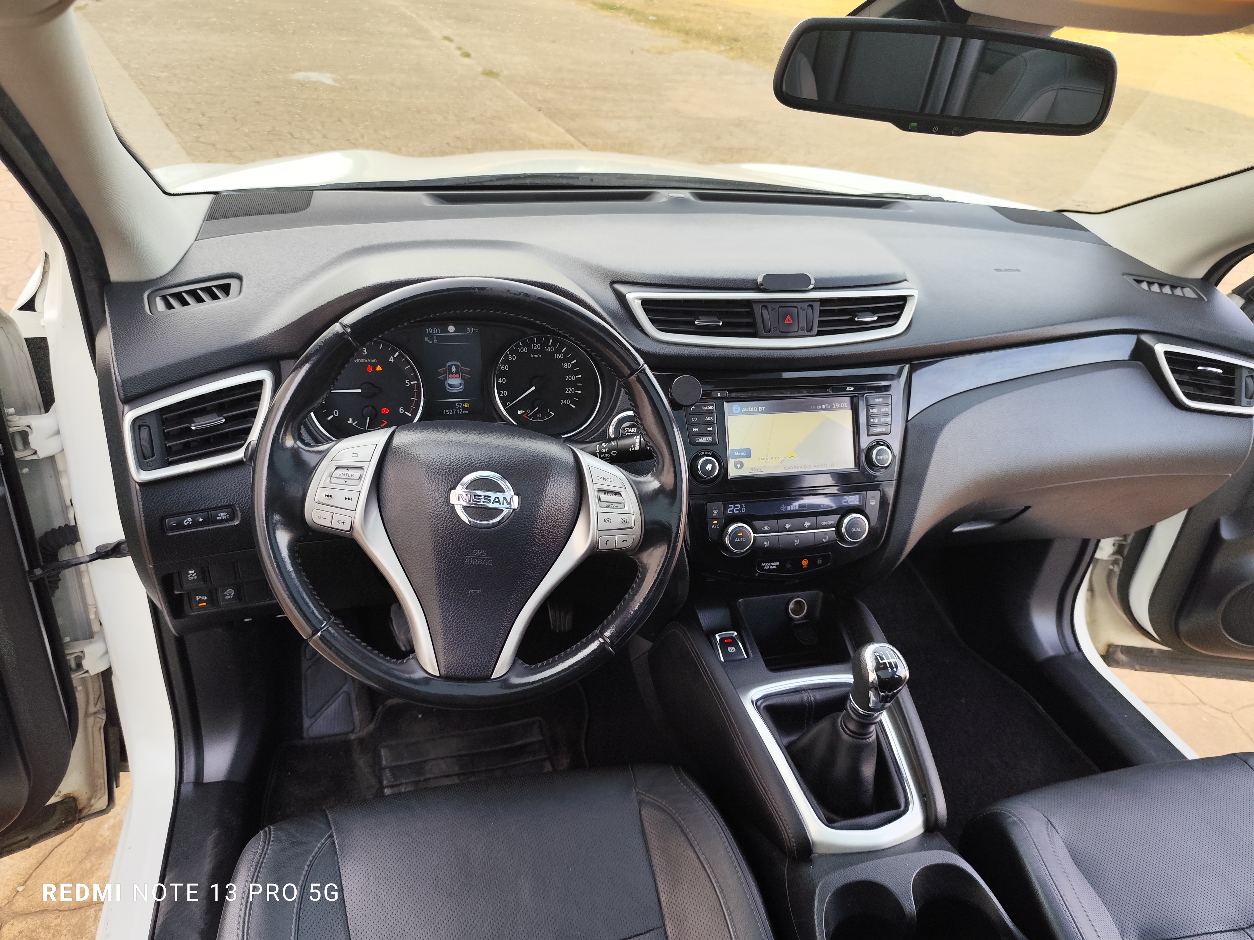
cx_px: 627
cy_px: 470
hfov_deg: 73.9
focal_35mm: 23
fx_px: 833
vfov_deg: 58.9
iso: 50
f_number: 1.65
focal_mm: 6.14
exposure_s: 1/100
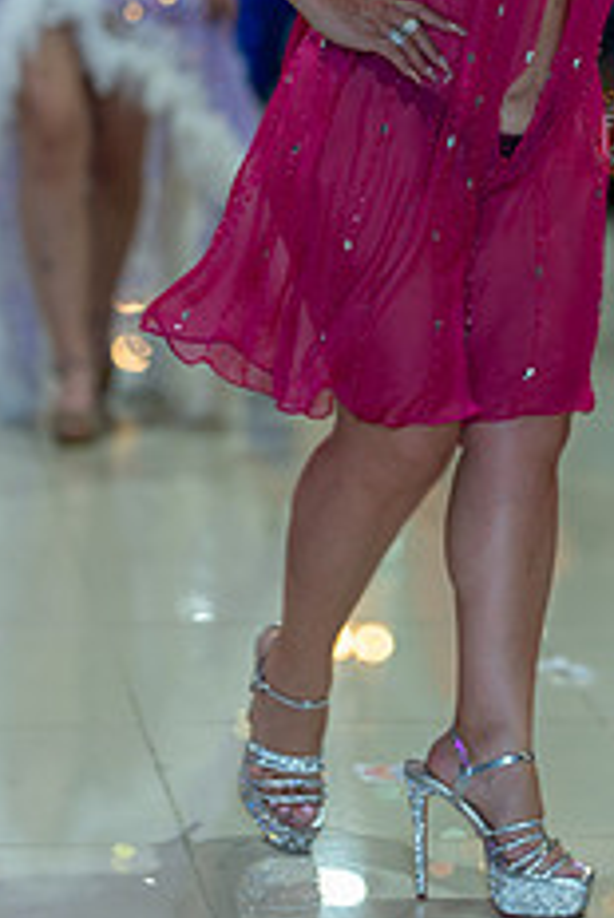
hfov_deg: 8.3
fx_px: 4215
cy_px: 150
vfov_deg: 12.4
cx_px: 420
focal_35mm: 165
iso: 100
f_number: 1.4
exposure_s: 1/160
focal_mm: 85
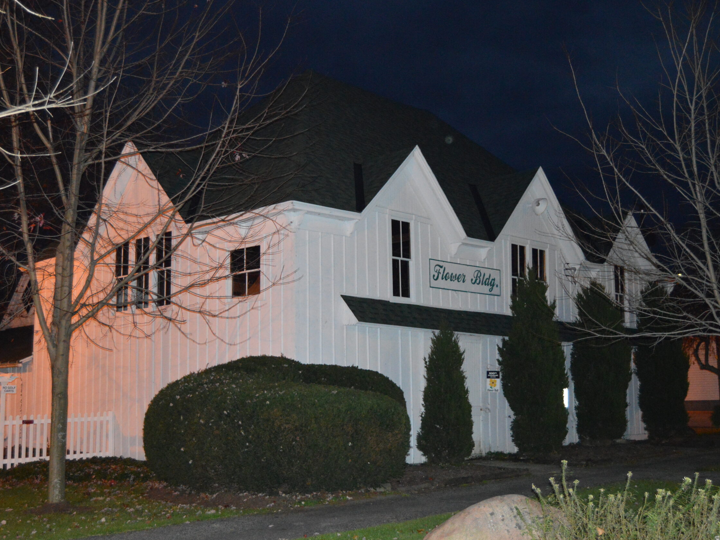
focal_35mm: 43
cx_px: 340
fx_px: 894
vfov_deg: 33.6
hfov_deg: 43.8
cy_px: 267
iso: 3200
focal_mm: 26
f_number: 4
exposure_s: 1/60
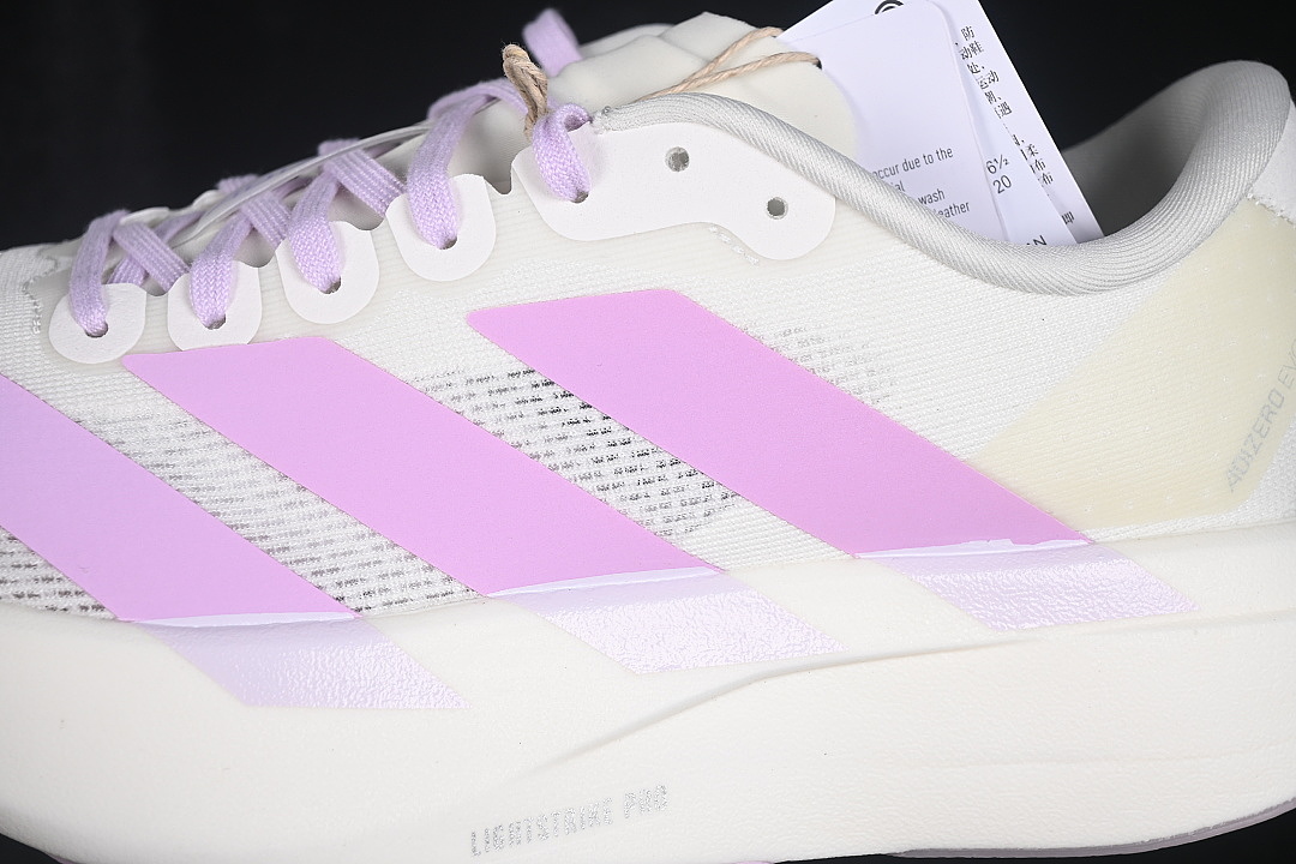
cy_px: 432
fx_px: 2700
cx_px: 648
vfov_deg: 18.2
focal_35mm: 75
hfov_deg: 27.0
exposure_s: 1/80
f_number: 7.1
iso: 160
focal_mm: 50
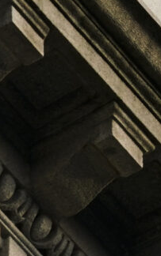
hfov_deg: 1.3
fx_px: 6938
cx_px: 678
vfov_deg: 2.1
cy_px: 252
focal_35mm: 990
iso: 250
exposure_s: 1/200
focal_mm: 123
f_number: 11
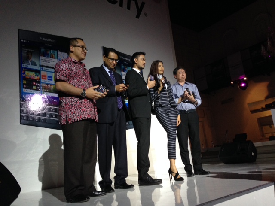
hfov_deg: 55.4
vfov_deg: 42.9
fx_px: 262
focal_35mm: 33
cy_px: 103
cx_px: 138
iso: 200
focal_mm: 4.12
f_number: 2.4
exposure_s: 1/20
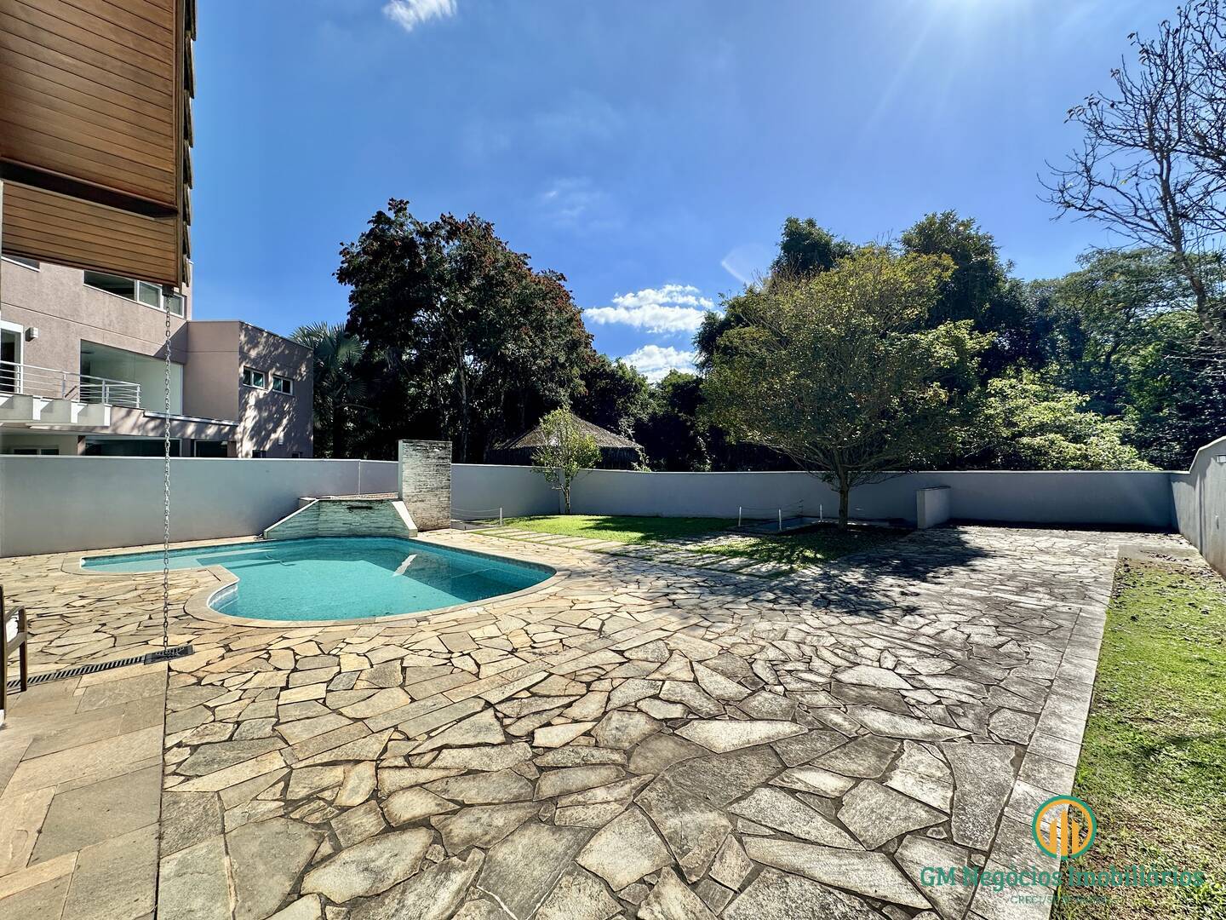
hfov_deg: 102.1
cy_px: 460
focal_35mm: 14
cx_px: 613
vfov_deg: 85.7
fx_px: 496
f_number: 2.2
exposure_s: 1/1453
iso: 40
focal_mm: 2.22
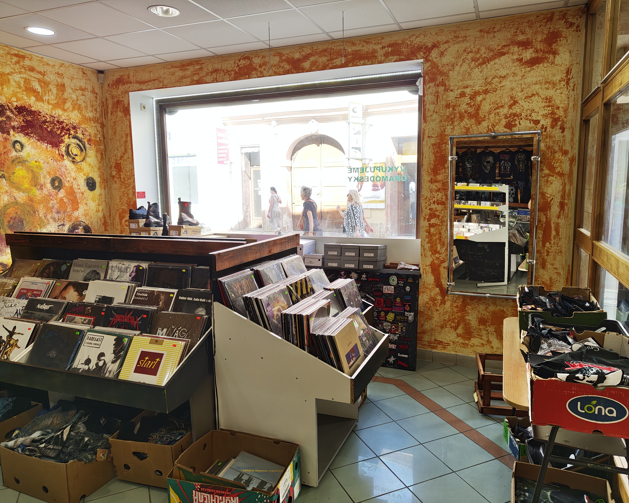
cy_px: 252
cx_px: 323
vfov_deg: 58.8
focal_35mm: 24
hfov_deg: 70.3
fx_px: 447
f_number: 1.88
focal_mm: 5.59
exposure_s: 1/187
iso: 50
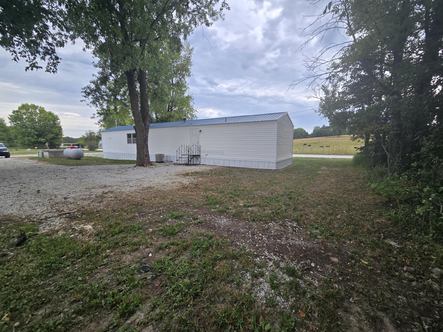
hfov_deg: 106.2
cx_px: 222
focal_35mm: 13
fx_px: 166
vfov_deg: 89.9
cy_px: 166
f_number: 2.2
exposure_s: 1/430
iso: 50
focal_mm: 2.2
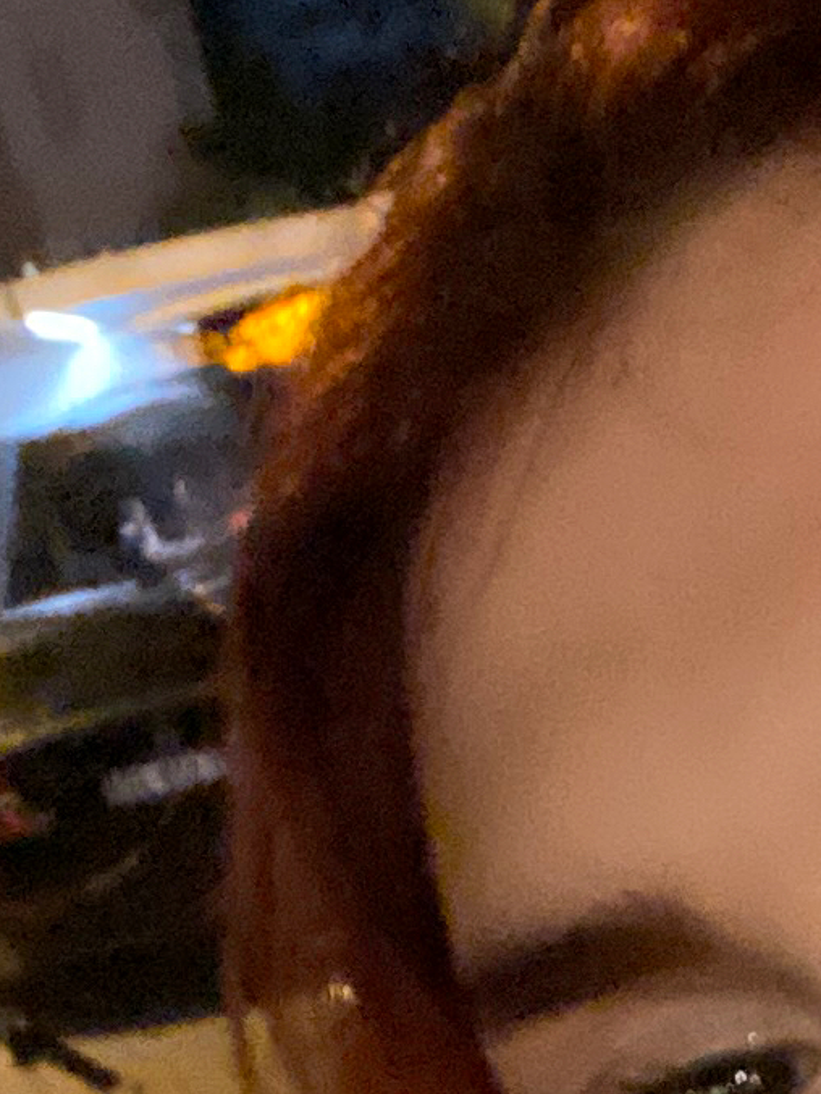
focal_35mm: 137
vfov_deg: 13.7
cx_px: 1209
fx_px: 4331
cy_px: 1561
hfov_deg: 10.5
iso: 1250
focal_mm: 2.71
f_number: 2.2
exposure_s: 1/17
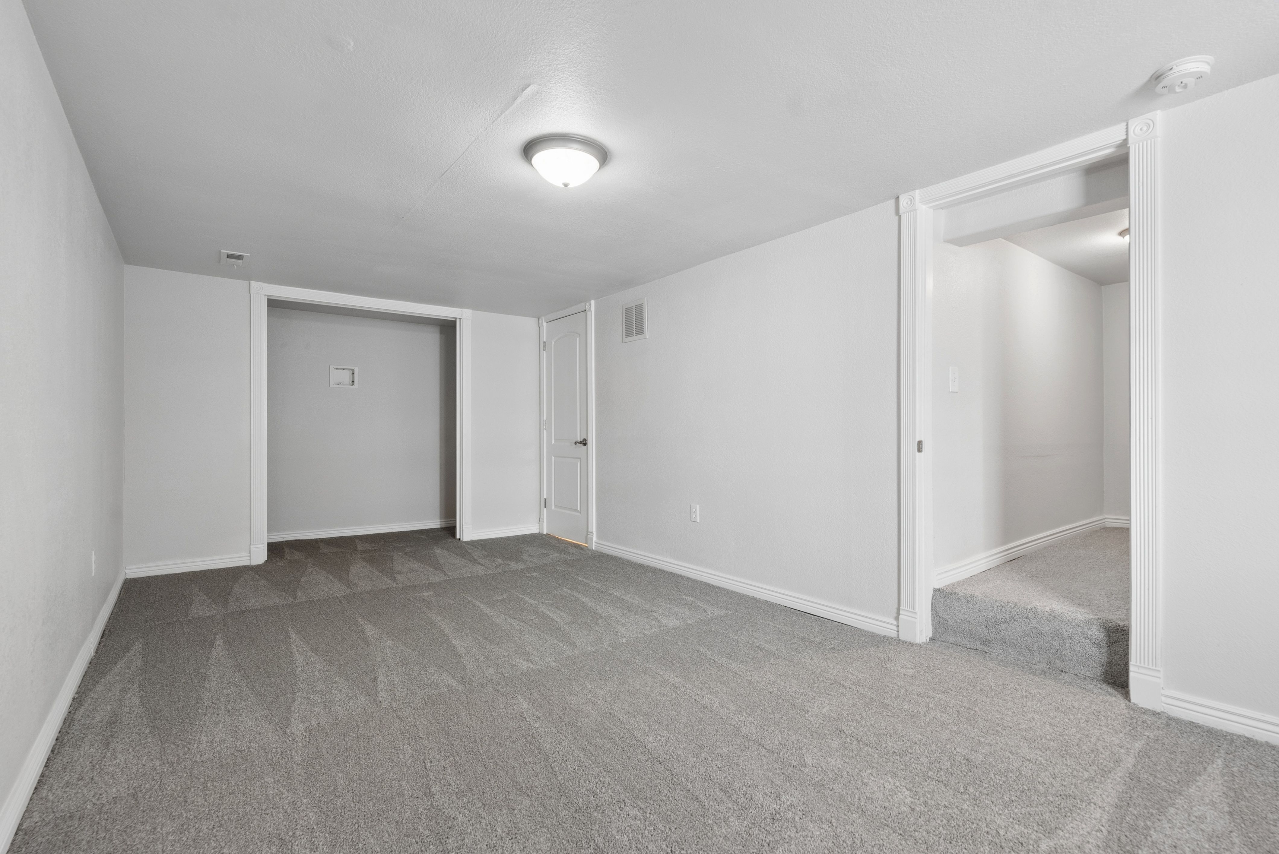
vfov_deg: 73.8
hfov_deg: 96.7
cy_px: 427
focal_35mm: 16
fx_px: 569
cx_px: 640
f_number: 8
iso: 640
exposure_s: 1/13
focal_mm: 16
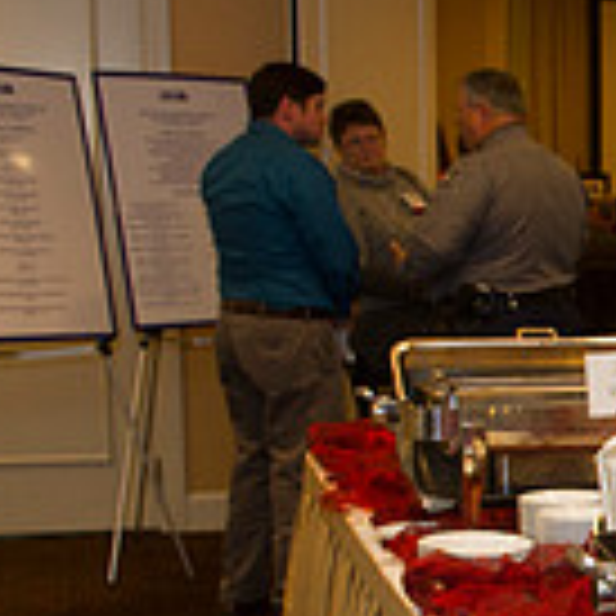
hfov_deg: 15.5
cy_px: 508
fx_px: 1953
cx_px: 1093
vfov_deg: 17.7
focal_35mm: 97
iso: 1600
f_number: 5.6
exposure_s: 1/60
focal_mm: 27
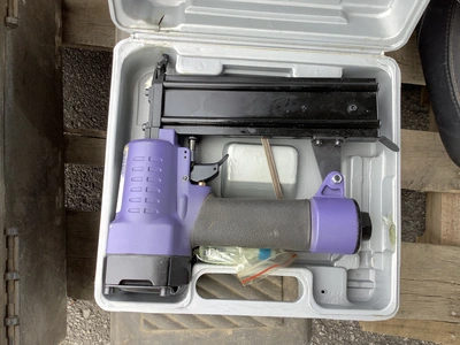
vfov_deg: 45.4
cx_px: 230
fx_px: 412
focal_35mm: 31
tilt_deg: -83.0
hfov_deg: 58.4
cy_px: 172
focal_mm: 3.3
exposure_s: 1/121
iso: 25
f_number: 2.4
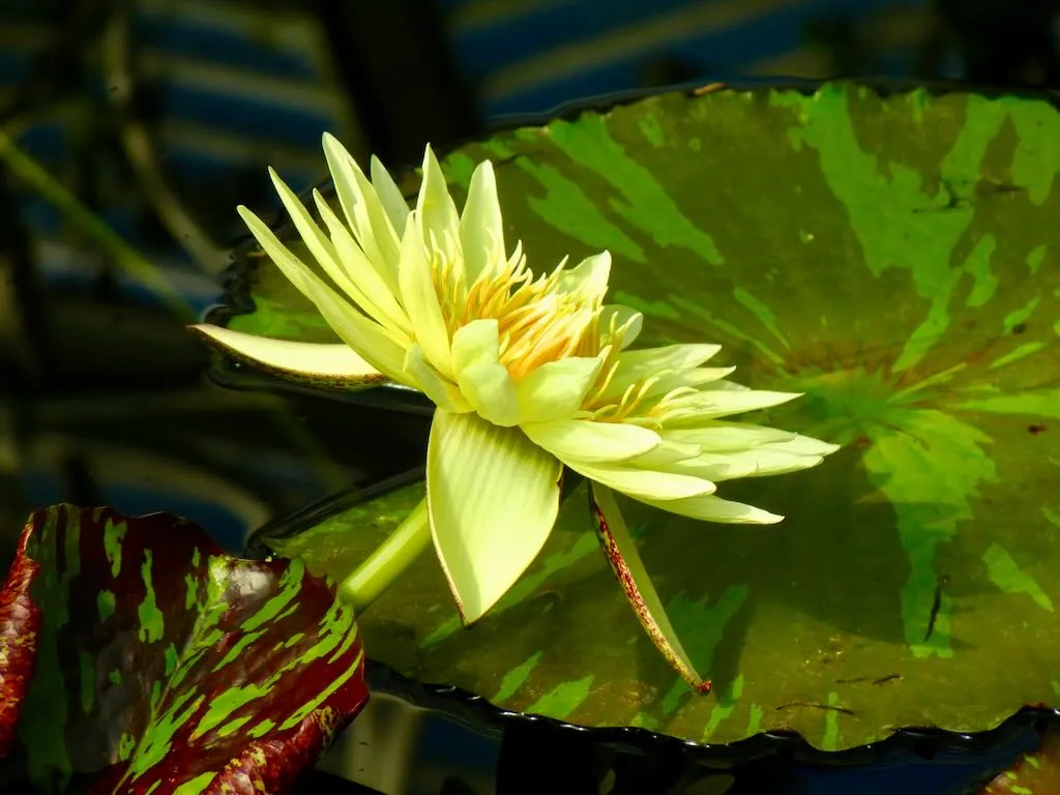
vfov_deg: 5.0
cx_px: 530
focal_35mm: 300
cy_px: 398
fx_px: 9187
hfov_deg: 6.6
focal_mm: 54
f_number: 5.6
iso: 160
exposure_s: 1/330
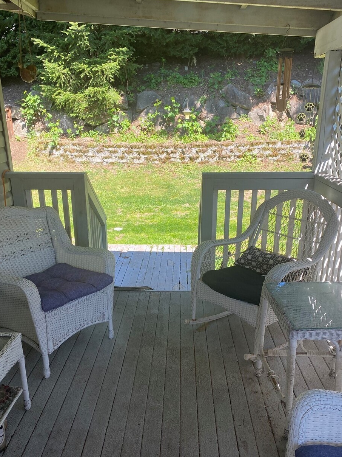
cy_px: 259
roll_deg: +1.2
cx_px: 170
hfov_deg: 45.4
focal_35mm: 31
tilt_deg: -19.3
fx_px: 408
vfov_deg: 58.1
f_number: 1.8
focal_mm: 4.25
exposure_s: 1/364
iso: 32
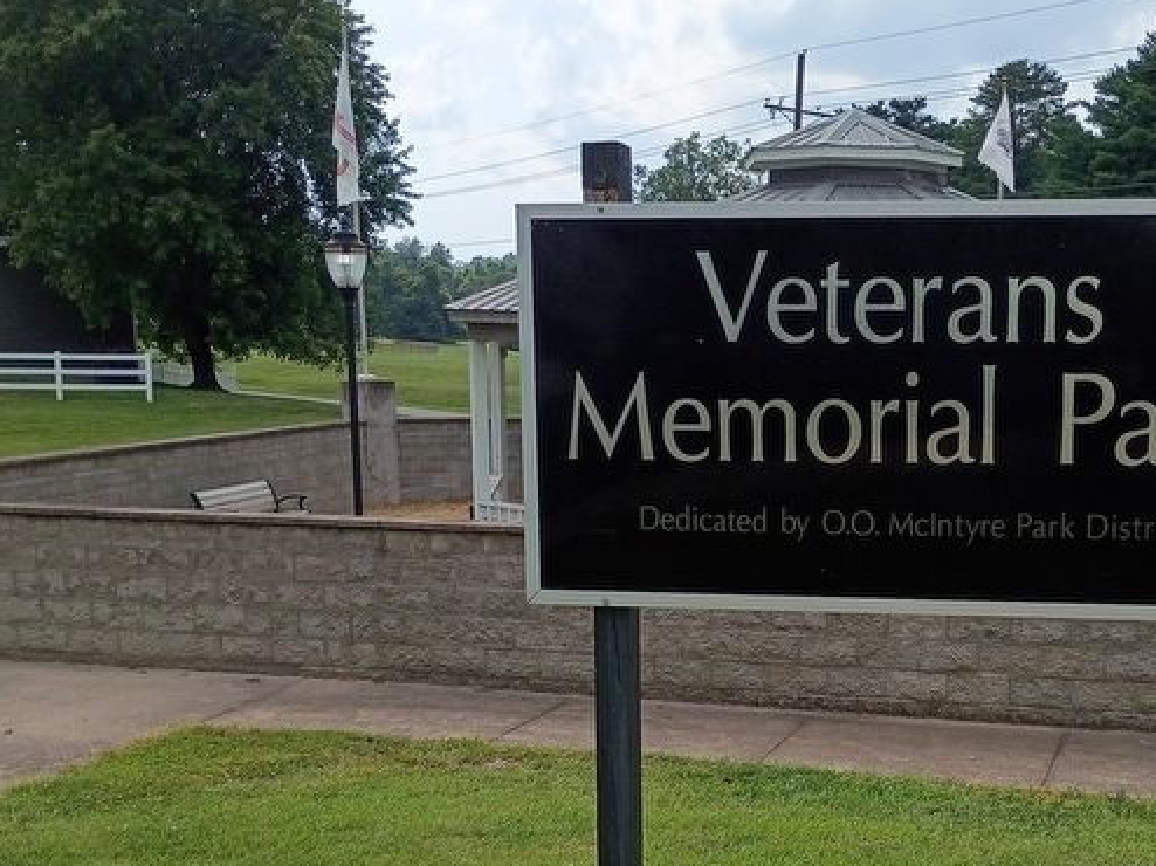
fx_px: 1569
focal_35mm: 47
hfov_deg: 39.4
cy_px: 616
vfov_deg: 30.5
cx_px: 859
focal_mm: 4.27
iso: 106
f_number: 1.8
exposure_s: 1/1401
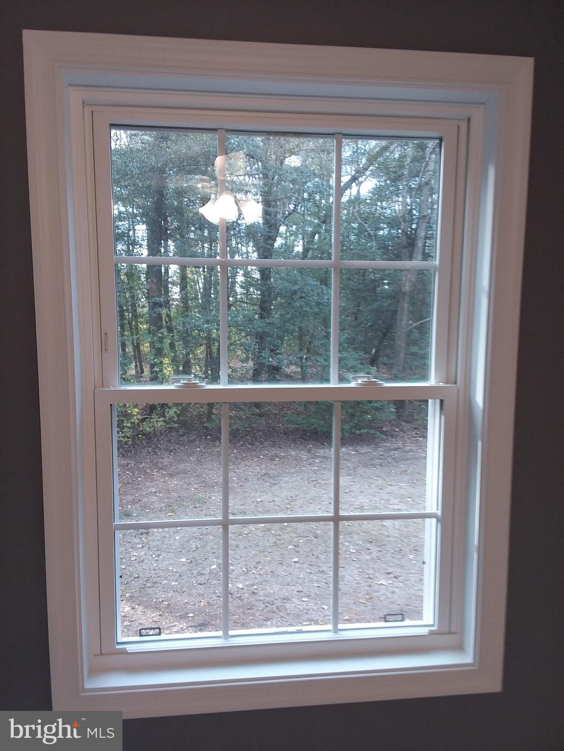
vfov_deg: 65.3
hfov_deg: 51.4
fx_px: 587
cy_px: 376
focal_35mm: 27
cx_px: 282
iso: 50
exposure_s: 1/30
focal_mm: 2.91
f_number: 1.9
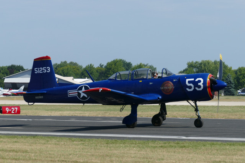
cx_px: 122
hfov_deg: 11.7
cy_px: 82
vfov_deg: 7.9
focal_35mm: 175
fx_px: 1191
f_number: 5.6
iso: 125
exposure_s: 1/640
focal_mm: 63.88
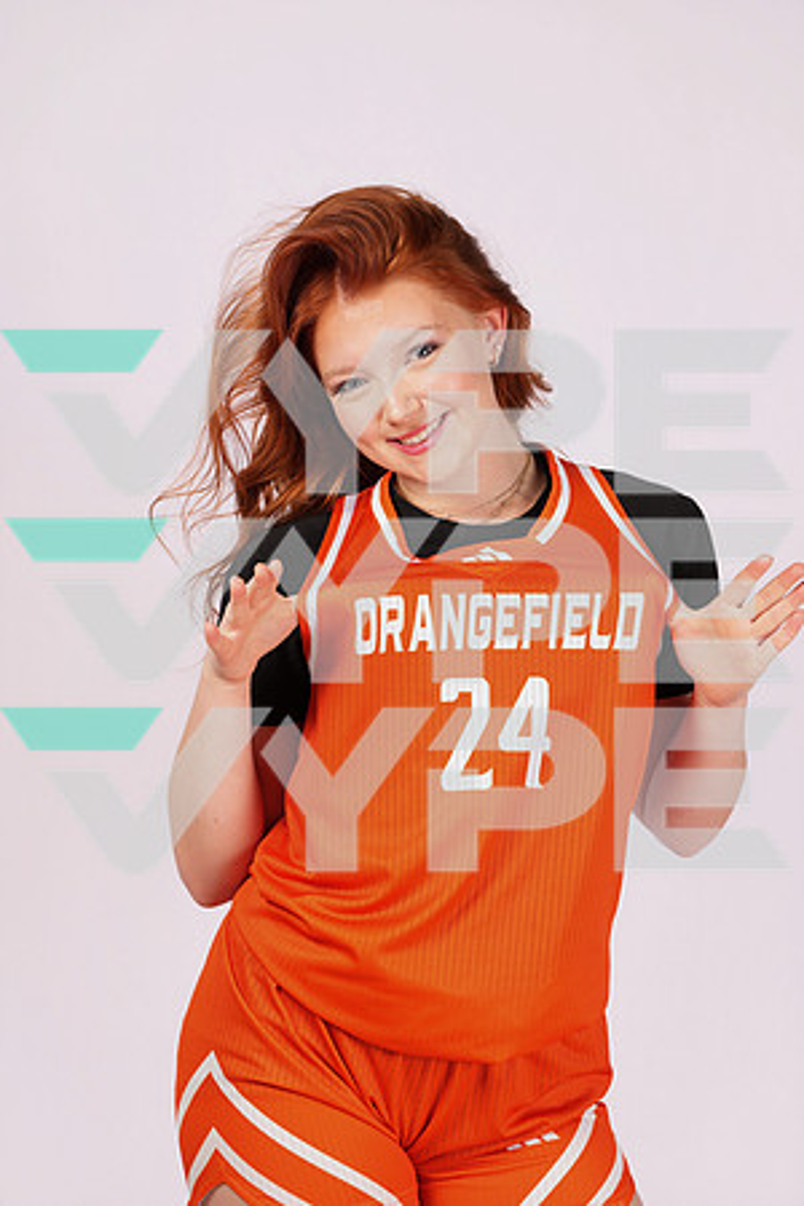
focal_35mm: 165
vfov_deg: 12.5
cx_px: 402
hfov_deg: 8.3
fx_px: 5527
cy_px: 603
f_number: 6.3
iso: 160
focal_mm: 165
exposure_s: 1/250
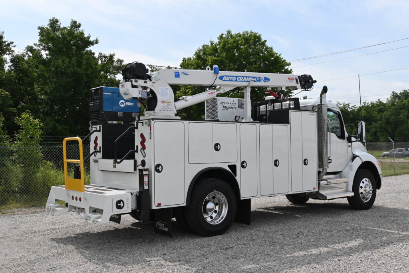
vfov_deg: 35.5
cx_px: 204
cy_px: 136
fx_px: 426
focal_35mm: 38
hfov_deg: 51.3
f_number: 7.1
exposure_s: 1/400
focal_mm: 25
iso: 100
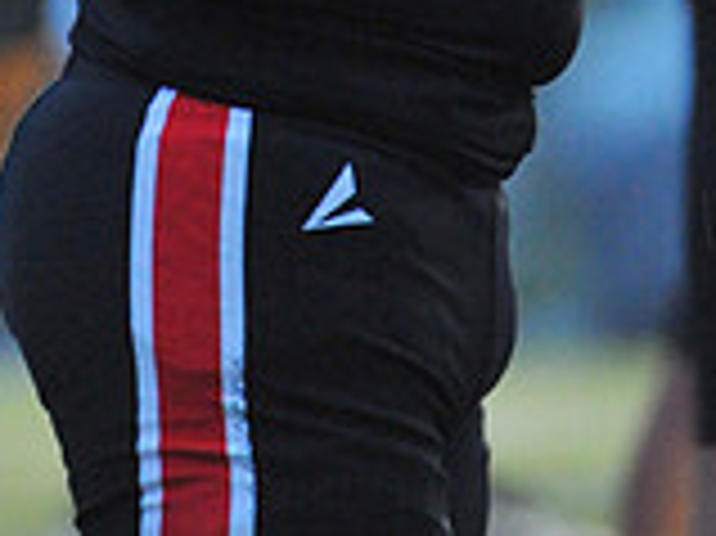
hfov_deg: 1.2
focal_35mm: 1617
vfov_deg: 0.9
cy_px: -703
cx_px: 284
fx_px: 33421
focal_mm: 460
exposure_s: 1/125
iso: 6400
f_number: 6.3
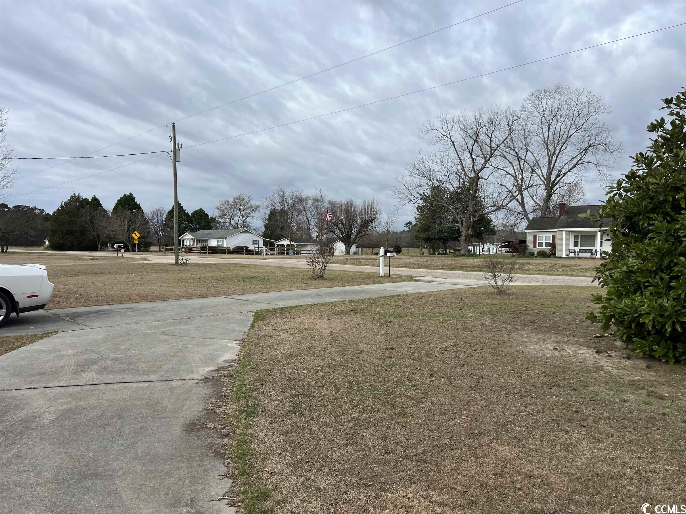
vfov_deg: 53.1
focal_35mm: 26
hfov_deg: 67.3
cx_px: 343
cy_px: 257
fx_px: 515
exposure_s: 1/2915
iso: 50
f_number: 1.5
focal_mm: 5.7
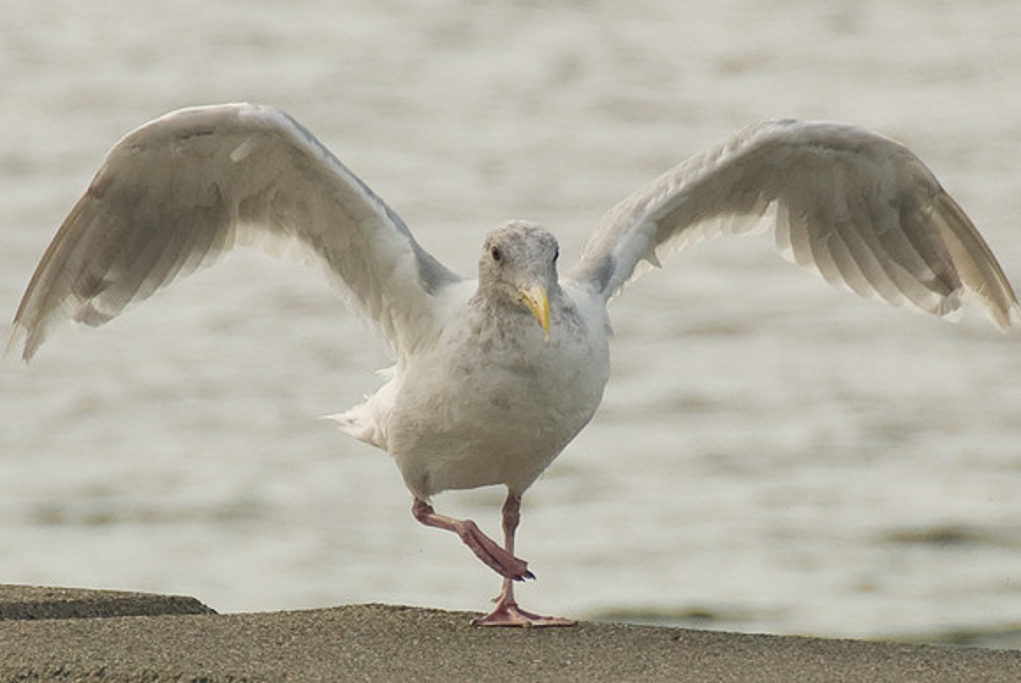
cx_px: 510
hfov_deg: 6.9
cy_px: 342
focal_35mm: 300
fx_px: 8517
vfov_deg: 4.6
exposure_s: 1/1000
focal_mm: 200
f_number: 5.6
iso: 400
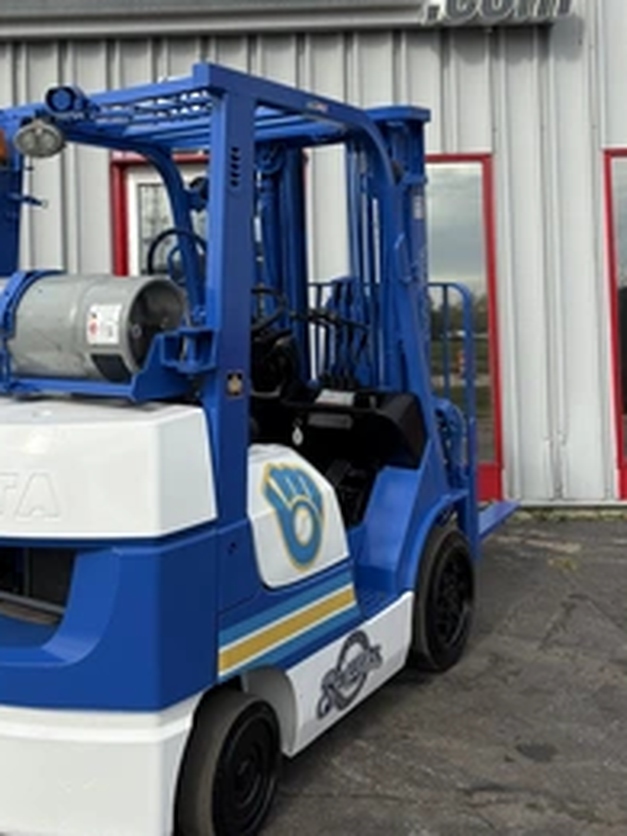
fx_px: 966
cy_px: 302
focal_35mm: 40
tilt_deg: +2.7
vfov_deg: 46.3
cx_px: 180
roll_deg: +1.5
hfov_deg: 35.4
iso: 50
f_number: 1.6
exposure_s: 1/3125
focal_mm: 5.96
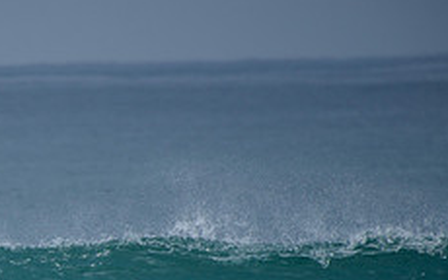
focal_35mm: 1285
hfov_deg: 1.6
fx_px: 15697
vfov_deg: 1.0
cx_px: -86
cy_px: 347
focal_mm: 500
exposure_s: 1/2000
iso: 200
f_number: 5.6
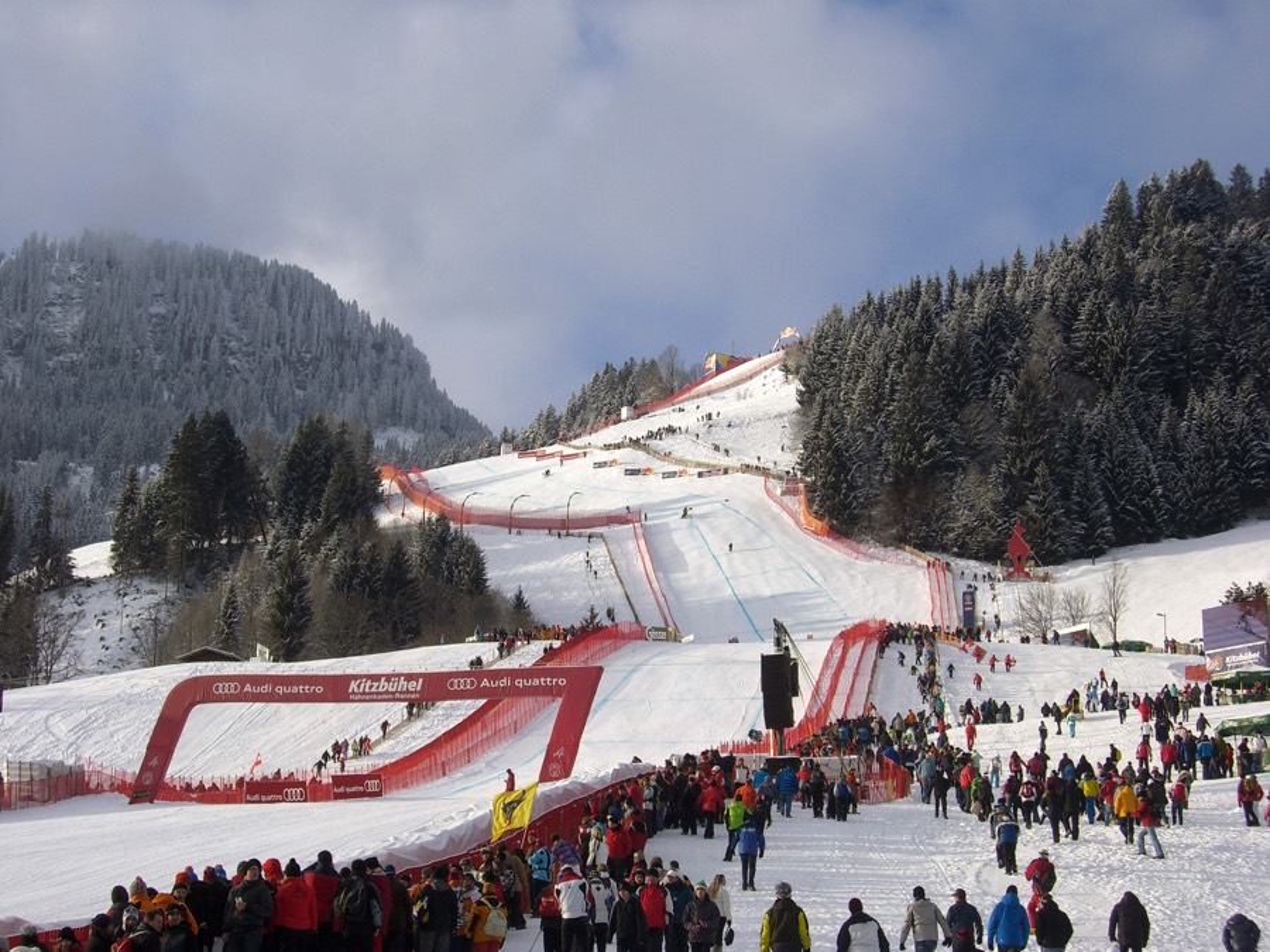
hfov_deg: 29.4
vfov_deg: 22.3
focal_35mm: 66
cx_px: 635
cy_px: 476
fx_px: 2421
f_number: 5.8
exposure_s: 1/400
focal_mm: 10.7
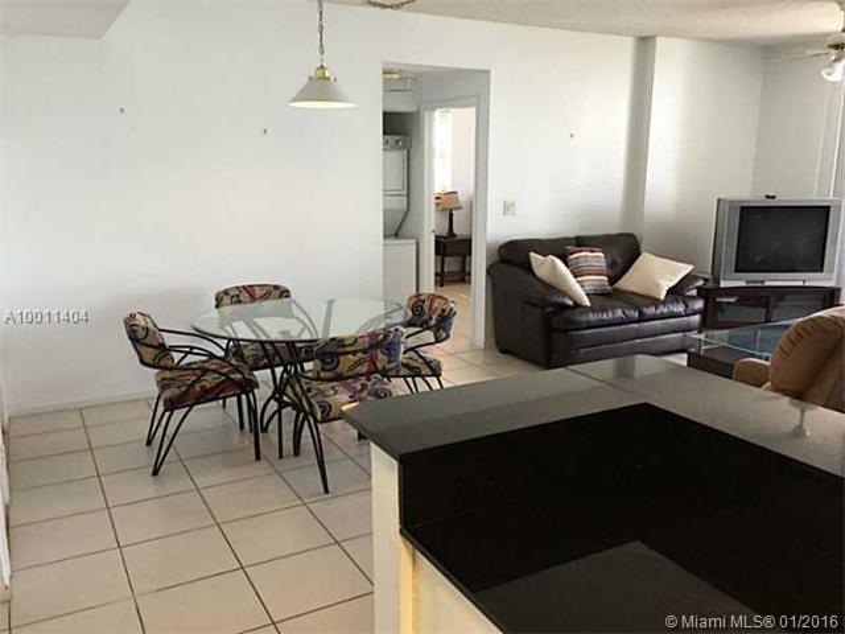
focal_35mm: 29
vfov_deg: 48.2
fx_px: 708
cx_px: 422
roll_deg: -0.9
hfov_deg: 61.7
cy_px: 317
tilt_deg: -12.2
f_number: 2.2
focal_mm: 4.15
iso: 64
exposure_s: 1/30
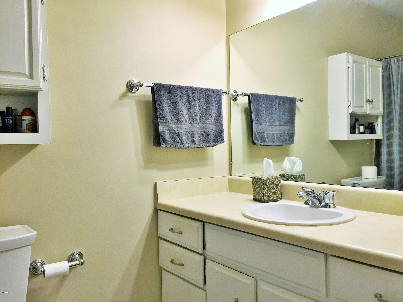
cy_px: 151
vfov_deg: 48.2
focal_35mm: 29
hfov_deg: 61.7
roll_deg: +0.7
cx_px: 202
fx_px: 338
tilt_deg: -1.2
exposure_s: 1/30
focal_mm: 4.15
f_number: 2.2
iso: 40
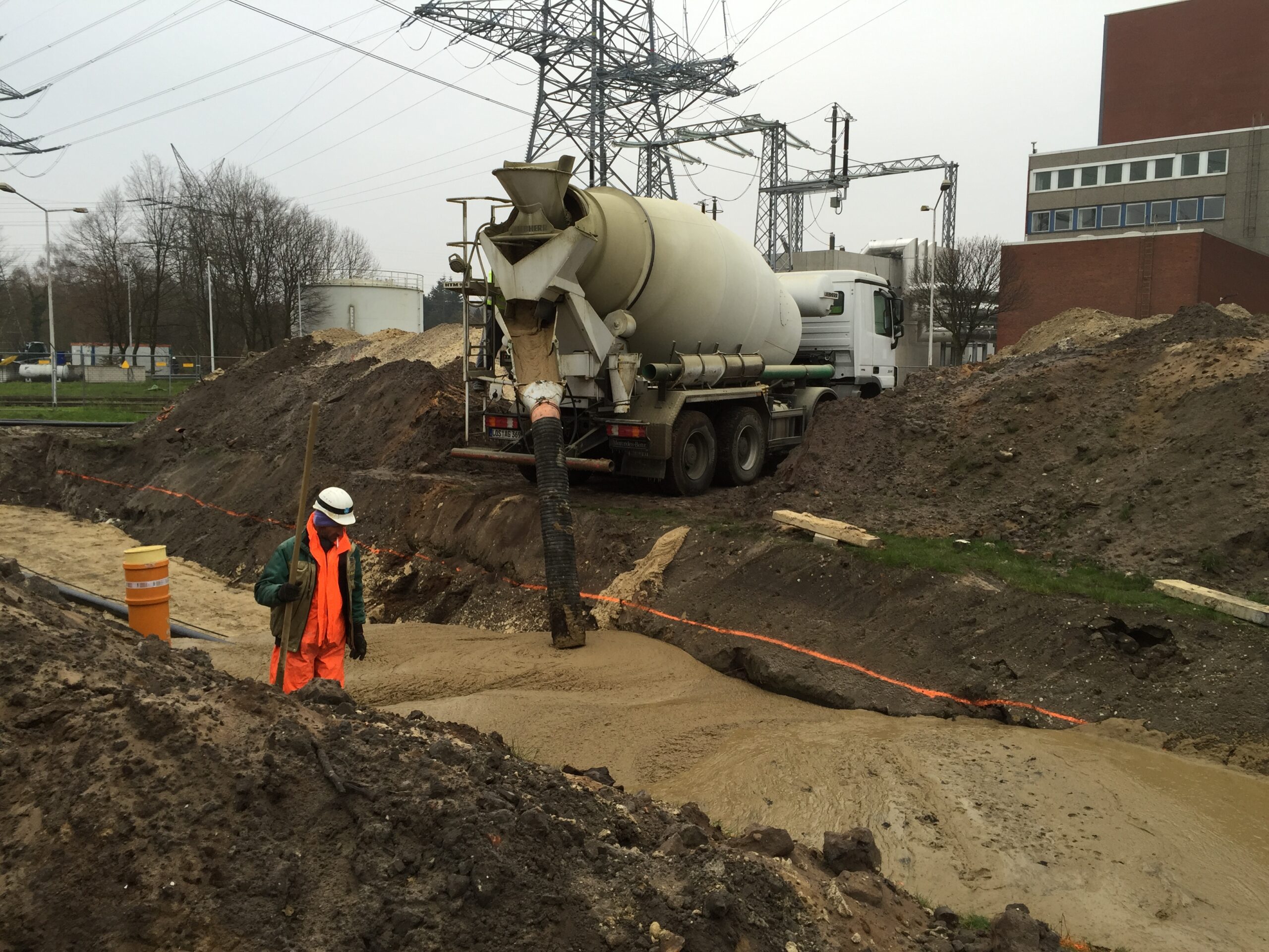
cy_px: 476
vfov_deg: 48.2
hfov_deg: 61.7
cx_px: 634
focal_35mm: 29
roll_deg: -1.0
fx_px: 1063
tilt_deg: -5.1
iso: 32
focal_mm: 4.15
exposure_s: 1/120
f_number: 2.2
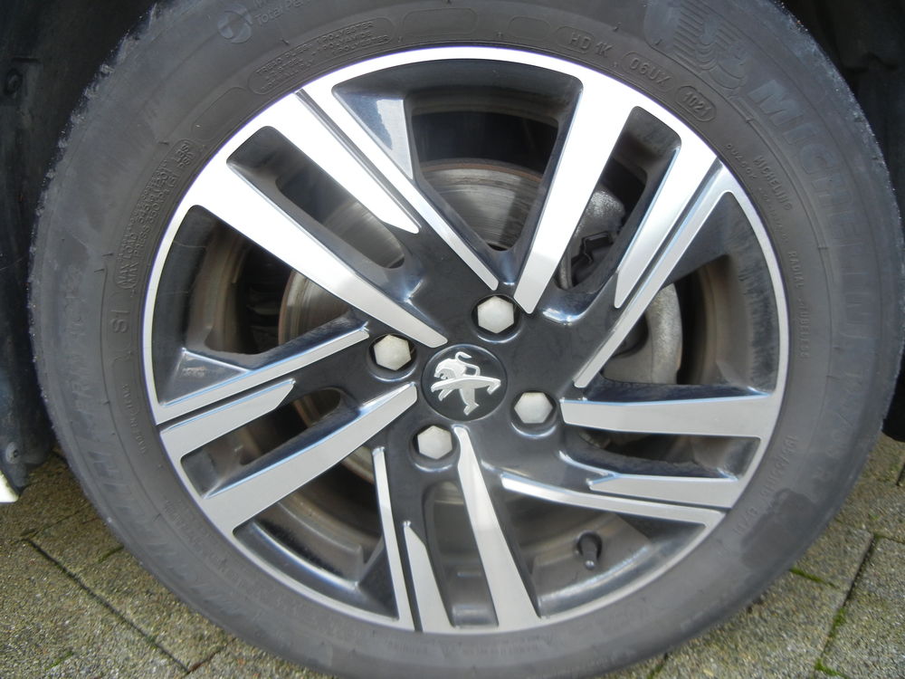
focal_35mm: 30
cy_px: 340
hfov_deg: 60.0
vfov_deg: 46.8
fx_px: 784
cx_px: 452
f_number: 3.5
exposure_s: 1/35.7
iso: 160
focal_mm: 5.4
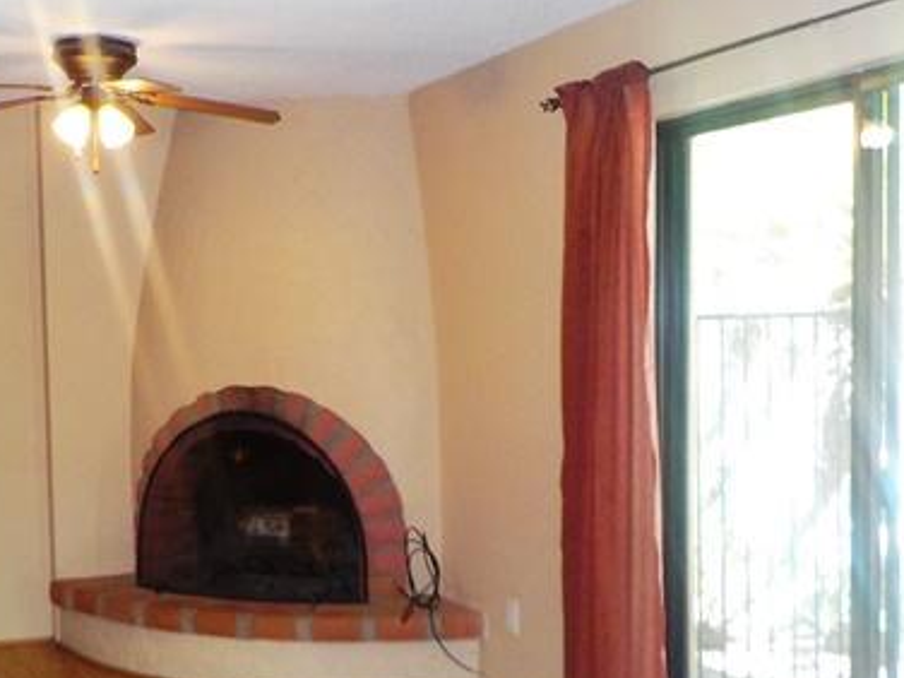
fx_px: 1332
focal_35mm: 51
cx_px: 197
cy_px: 440
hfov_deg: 36.4
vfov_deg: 28.4
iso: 320
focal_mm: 4.1
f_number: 3.3
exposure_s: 1/30
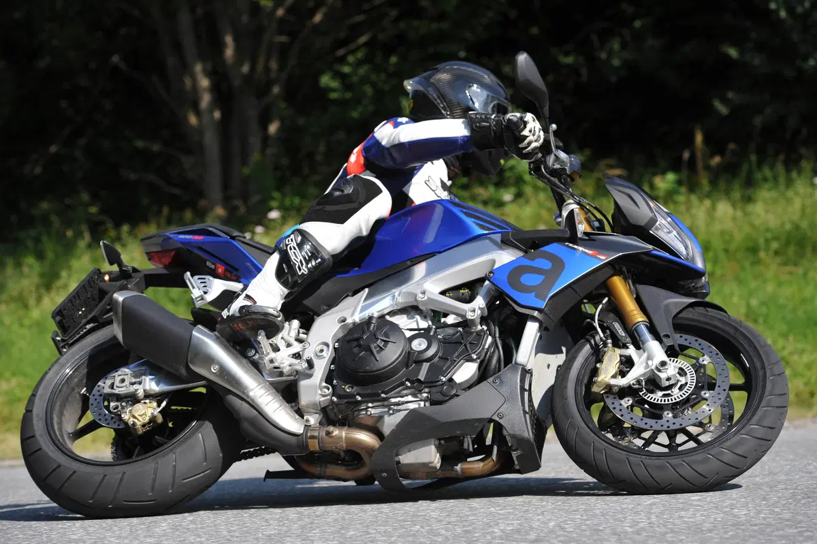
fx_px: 2314
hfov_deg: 20.0
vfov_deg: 13.4
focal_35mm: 102
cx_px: 408
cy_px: 272
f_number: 4
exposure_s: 1/4000
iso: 800
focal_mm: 102
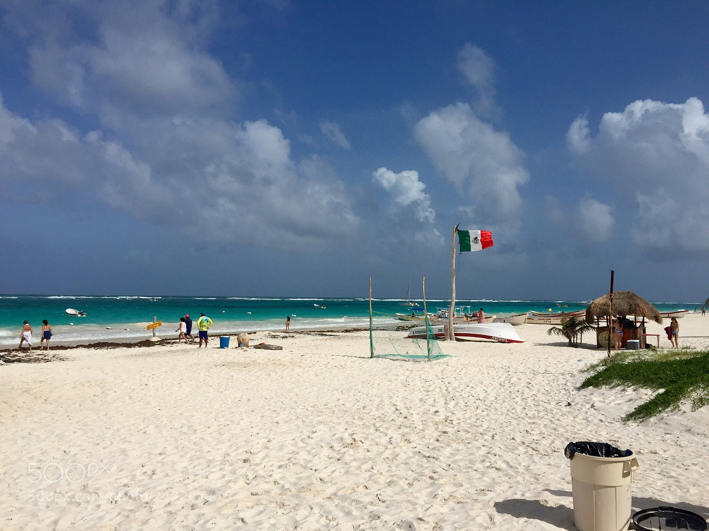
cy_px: 266
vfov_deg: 48.2
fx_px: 594
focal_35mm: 29
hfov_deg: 61.7
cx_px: 354
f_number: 2.2
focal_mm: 4.15
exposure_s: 1/6623
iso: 32
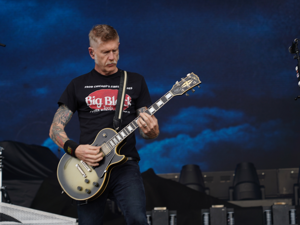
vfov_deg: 13.0
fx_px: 988
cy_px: 112
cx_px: 142
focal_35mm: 114
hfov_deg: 17.3
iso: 100
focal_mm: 105
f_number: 5
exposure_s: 1/200
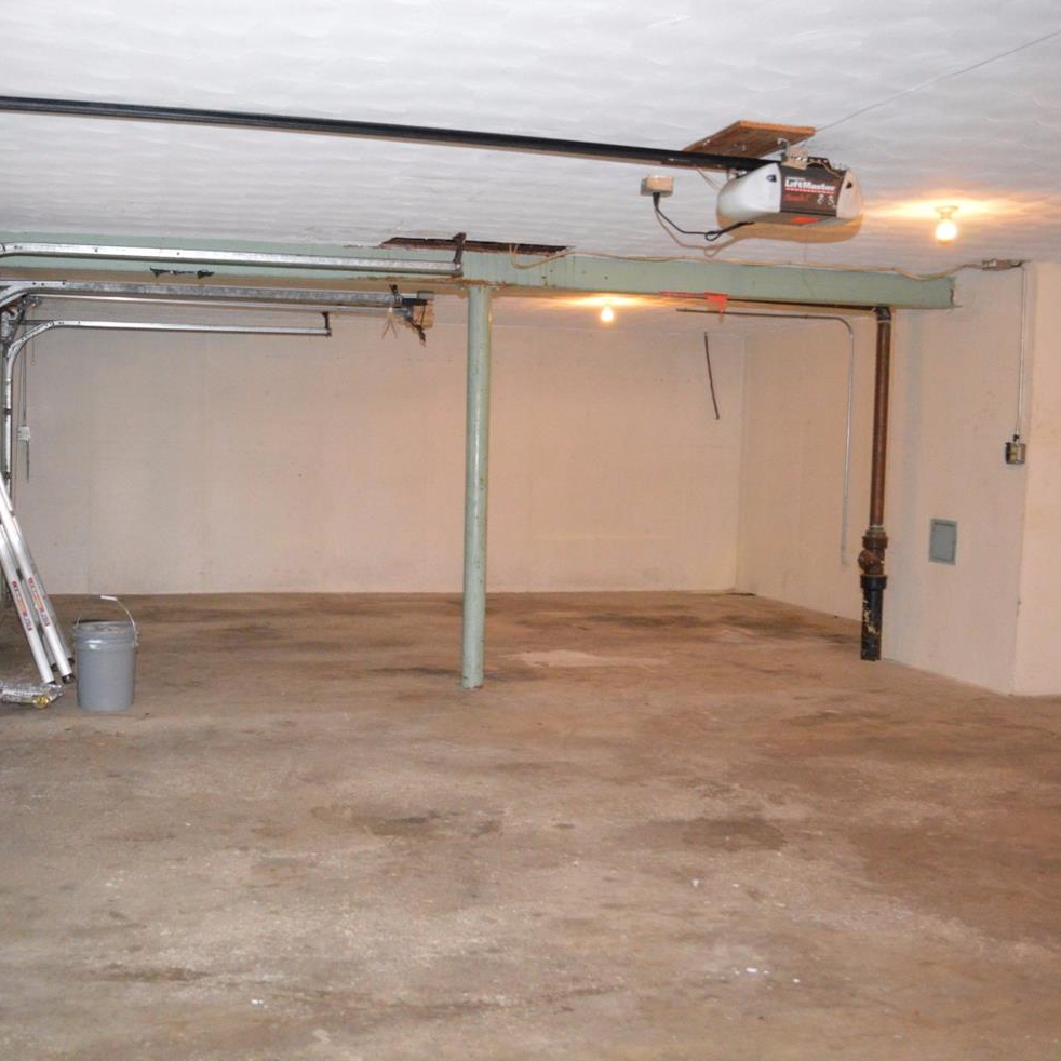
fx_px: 1214
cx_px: 374
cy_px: 526
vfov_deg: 47.2
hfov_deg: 46.6
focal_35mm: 35
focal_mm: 18
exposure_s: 1/60
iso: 3200
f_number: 3.5
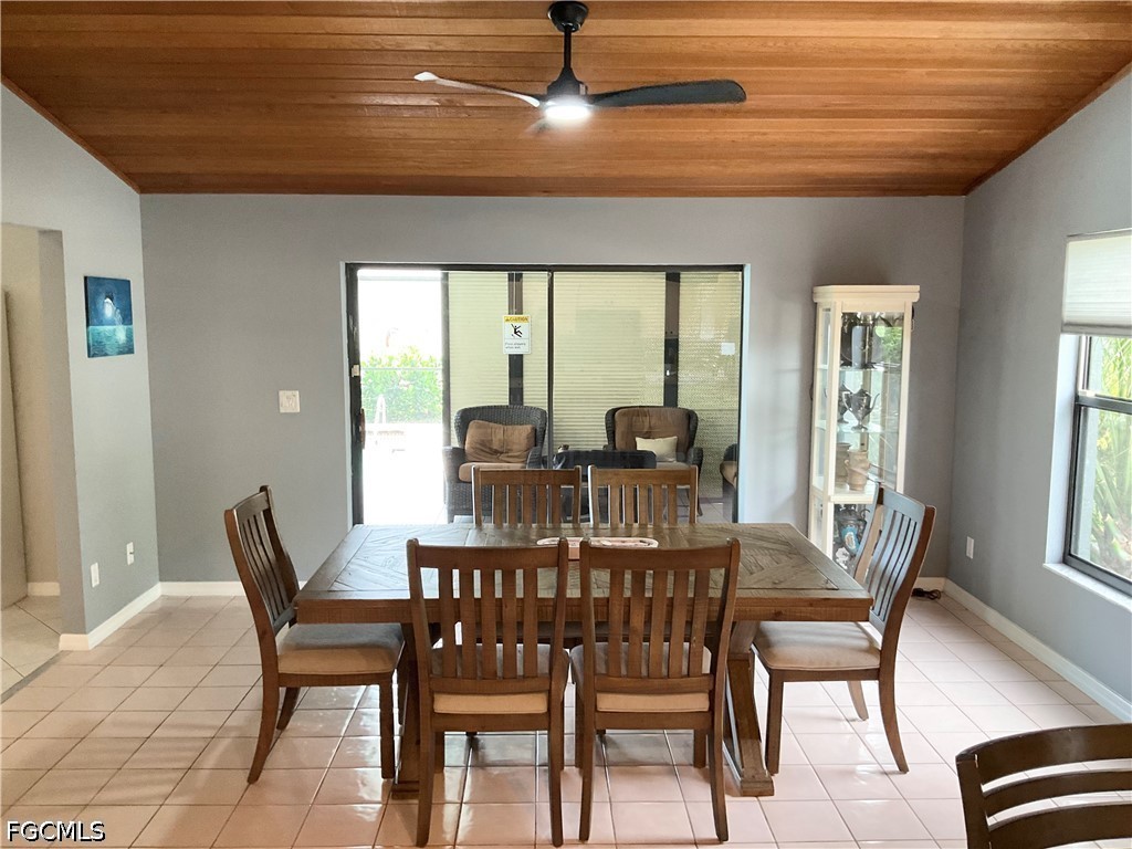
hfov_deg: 61.7
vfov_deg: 48.2
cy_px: 424
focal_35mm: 29
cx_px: 566
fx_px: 948
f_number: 1.8
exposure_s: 1/60
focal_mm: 3
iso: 200
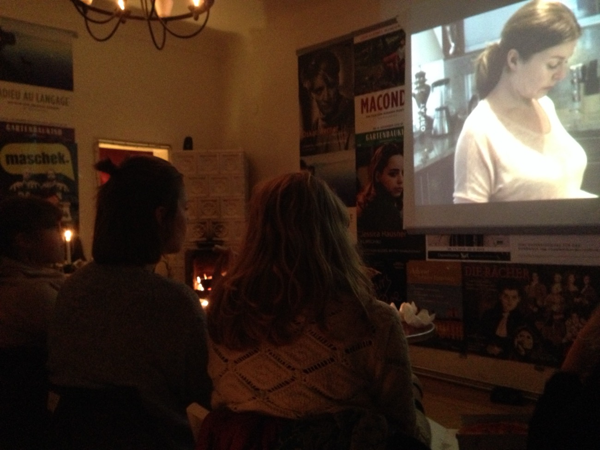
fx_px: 572
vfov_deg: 42.9
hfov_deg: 55.4
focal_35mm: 33
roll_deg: +0.1
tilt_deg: +2.3
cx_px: 300
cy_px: 225
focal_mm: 4.12
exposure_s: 1/15
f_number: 2.4
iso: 800
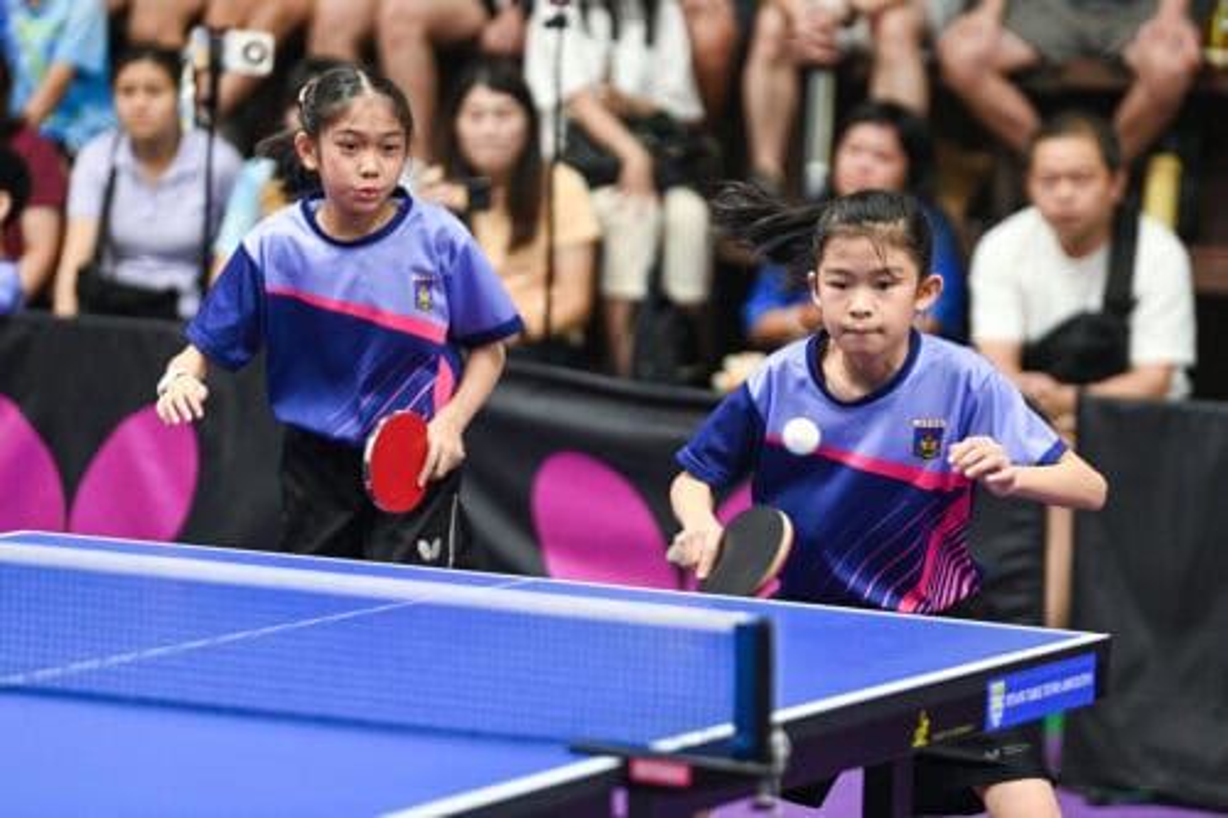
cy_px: 409
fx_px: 5115
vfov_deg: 9.1
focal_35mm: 150
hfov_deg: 13.7
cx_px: 614
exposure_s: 1/320
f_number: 2.8
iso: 1250
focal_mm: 150
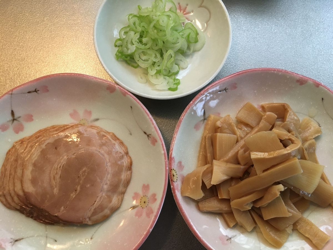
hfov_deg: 61.7
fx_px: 279
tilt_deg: -78.1
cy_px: 125
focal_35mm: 29
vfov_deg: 48.2
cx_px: 166
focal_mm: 4.15
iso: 125
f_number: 2.2
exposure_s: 1/30
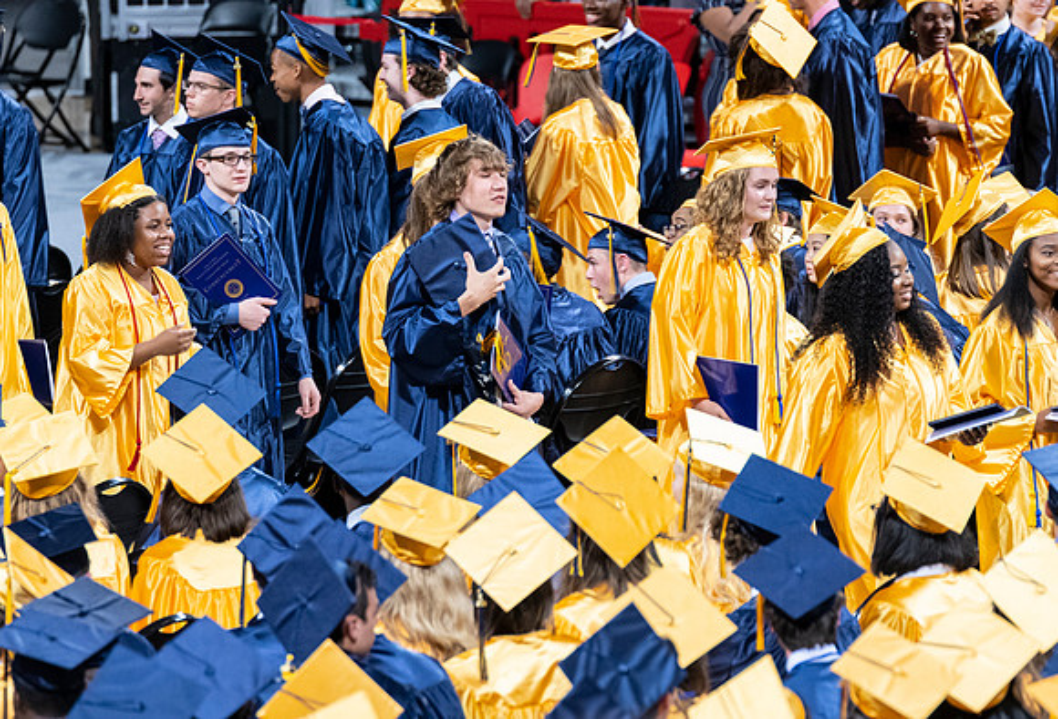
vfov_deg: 4.7
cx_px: 724
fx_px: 8807
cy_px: 287
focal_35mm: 298
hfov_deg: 6.9
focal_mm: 200
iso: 2000
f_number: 4
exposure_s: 1/200
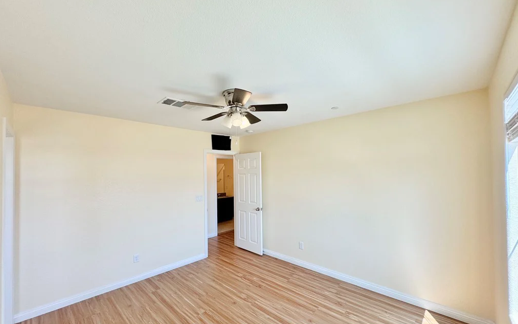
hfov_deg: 101.5
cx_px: 259
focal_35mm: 15
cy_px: 169
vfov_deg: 74.7
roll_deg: +0.6
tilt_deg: +1.0
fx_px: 212
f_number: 2.2
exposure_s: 1/120
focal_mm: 2.22
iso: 80
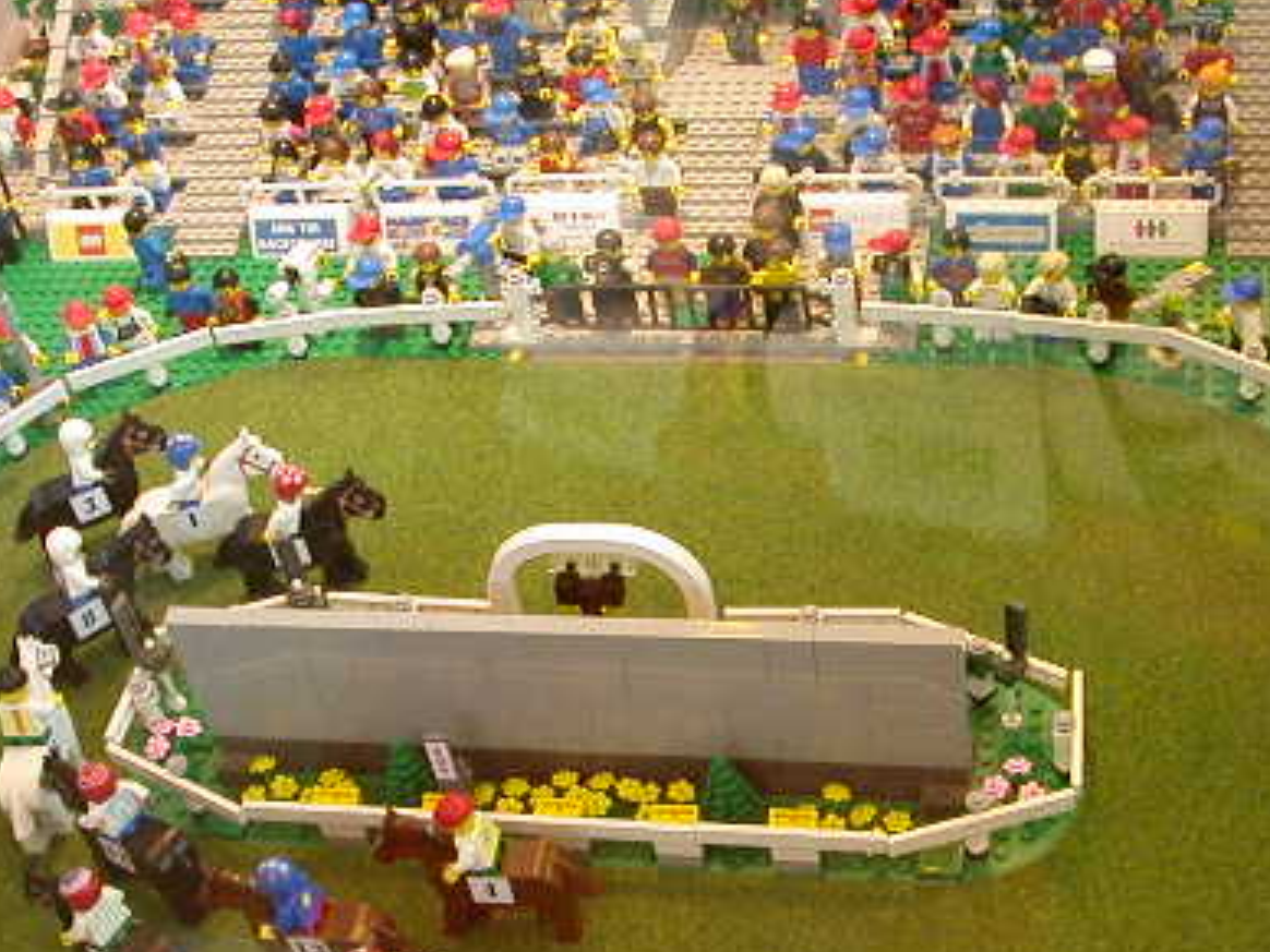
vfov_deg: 23.9
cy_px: 658
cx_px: 710
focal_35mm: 61
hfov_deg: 31.6
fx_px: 2238
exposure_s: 1/27.7
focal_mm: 5.6
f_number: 2.7
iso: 167
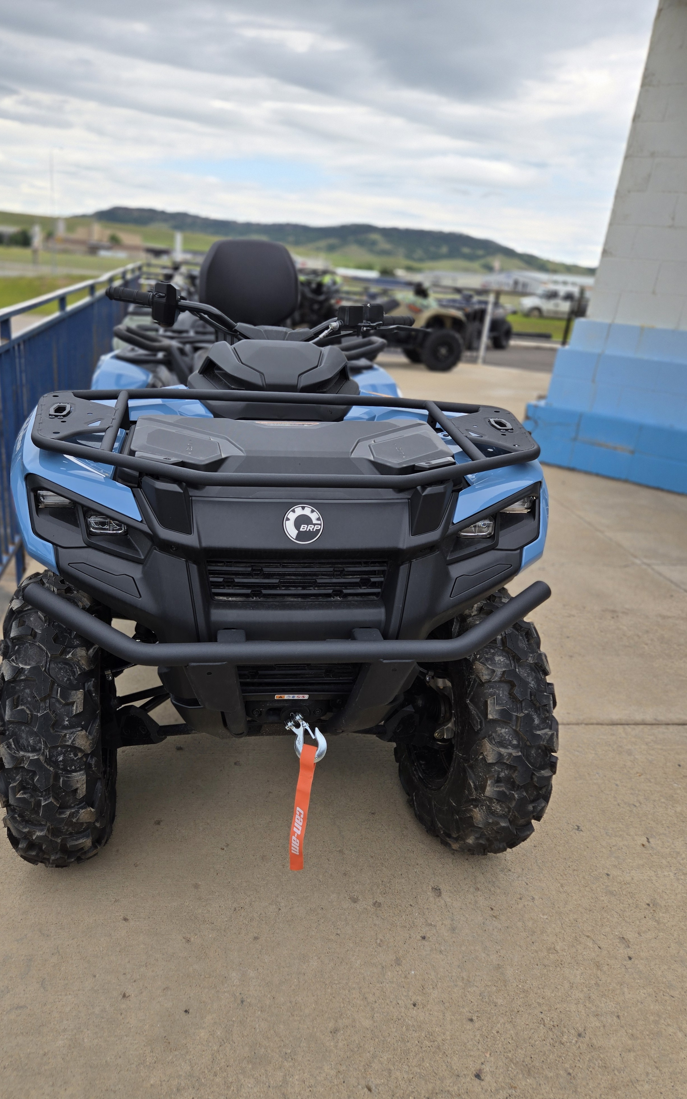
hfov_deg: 49.1
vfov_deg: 72.5
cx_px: 288
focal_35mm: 25
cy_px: 559
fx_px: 749
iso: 25
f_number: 1.8
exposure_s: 1/878
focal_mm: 5.4
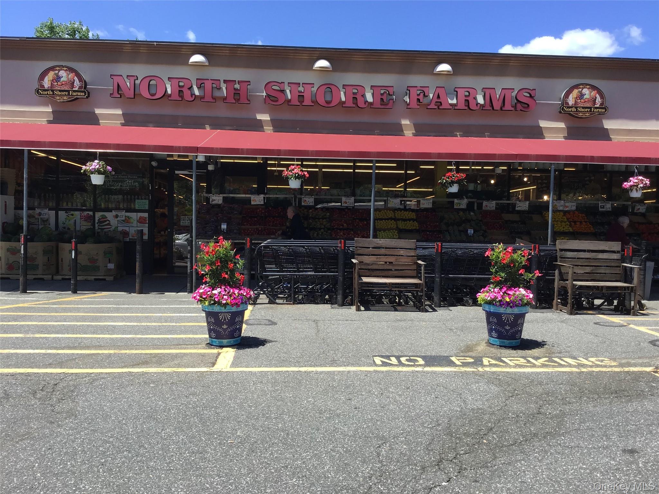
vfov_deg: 45.4
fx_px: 590
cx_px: 330
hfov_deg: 58.4
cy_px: 247
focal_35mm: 31
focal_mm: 3.3
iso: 25
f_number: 2.4
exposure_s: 1/679
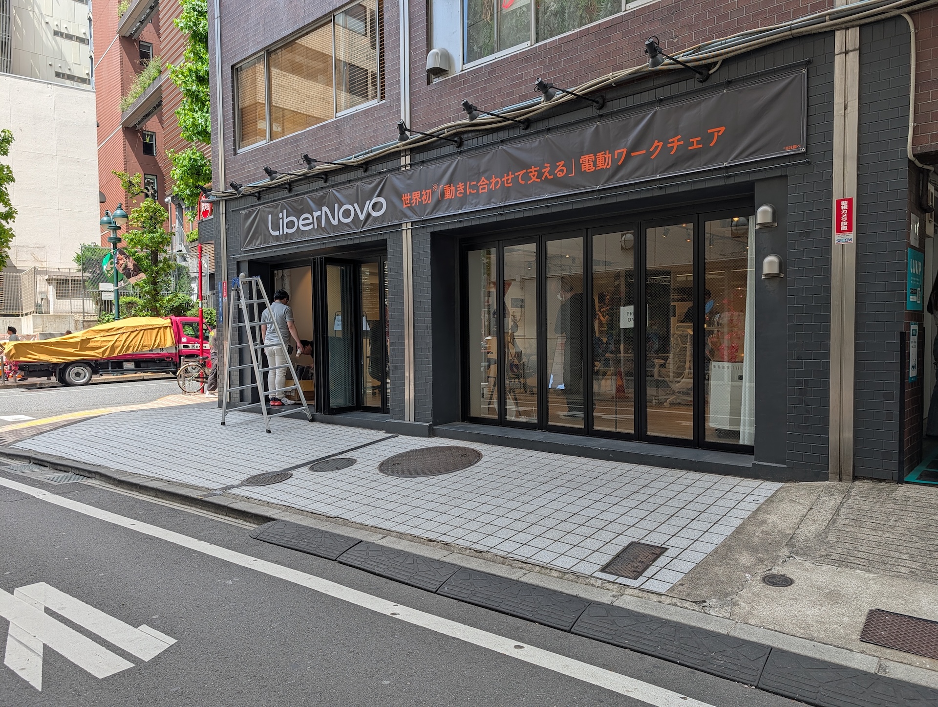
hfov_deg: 71.5
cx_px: 469
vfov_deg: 56.9
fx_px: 651
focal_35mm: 24
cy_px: 354
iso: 17
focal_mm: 6.9
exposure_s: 1/305
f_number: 1.68
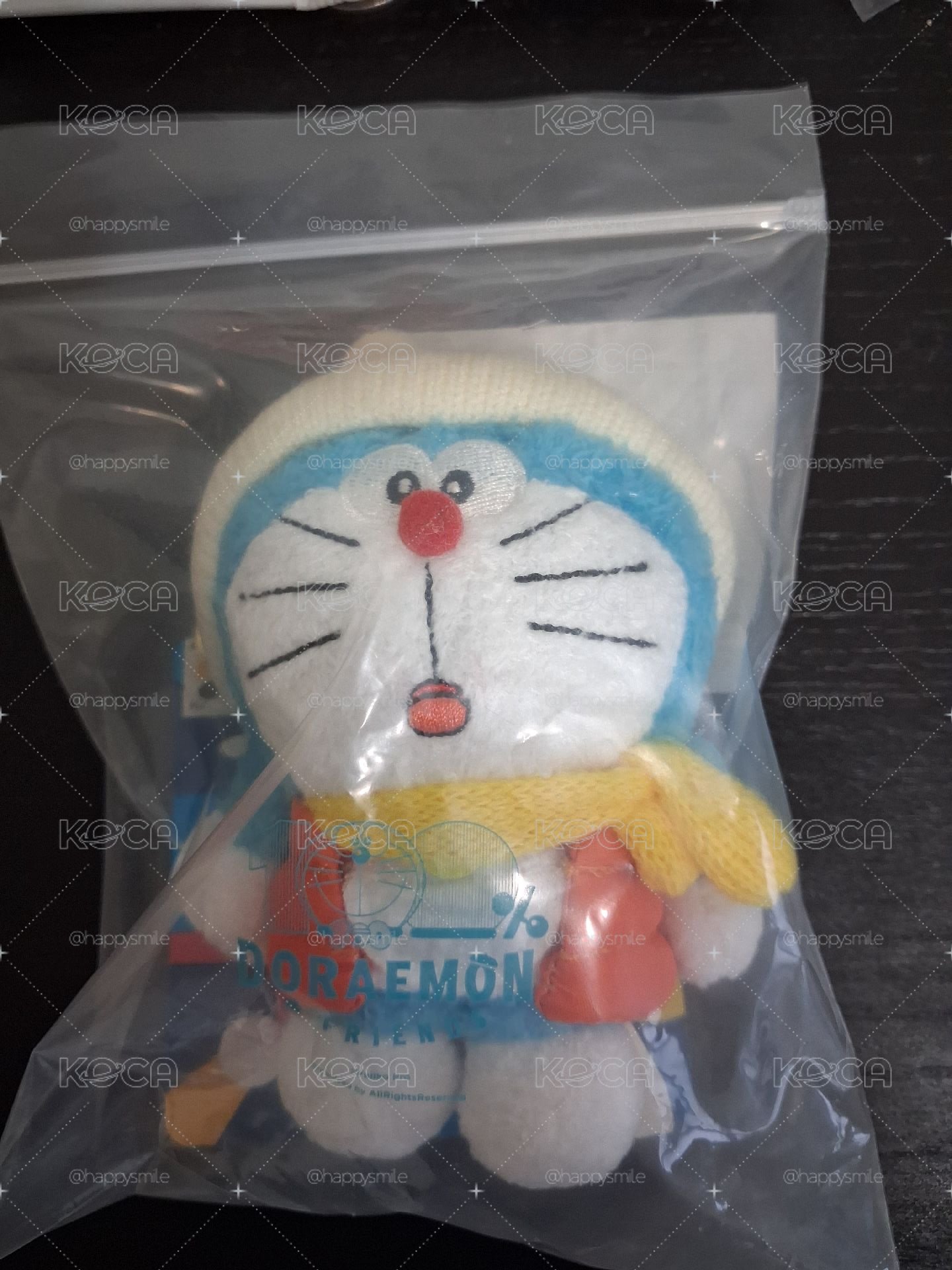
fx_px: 990
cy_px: 635
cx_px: 476
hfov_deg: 51.4
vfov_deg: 65.3
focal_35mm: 27
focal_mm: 4
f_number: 1.8
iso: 400
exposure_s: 1/60
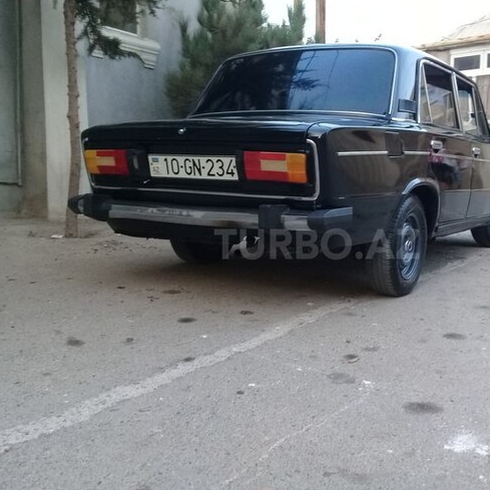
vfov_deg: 44.9
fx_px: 593
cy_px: 244
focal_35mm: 37
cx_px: 317
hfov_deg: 44.4
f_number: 2.2
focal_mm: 3.3
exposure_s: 1/33
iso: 100
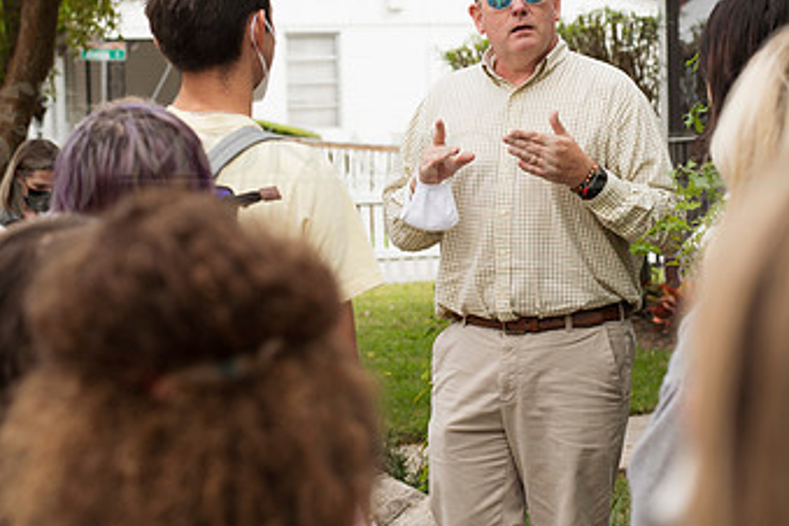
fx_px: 1972
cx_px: 452
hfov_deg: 22.6
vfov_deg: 15.1
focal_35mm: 90
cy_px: 152
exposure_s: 1/250
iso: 64
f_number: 4
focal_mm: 50
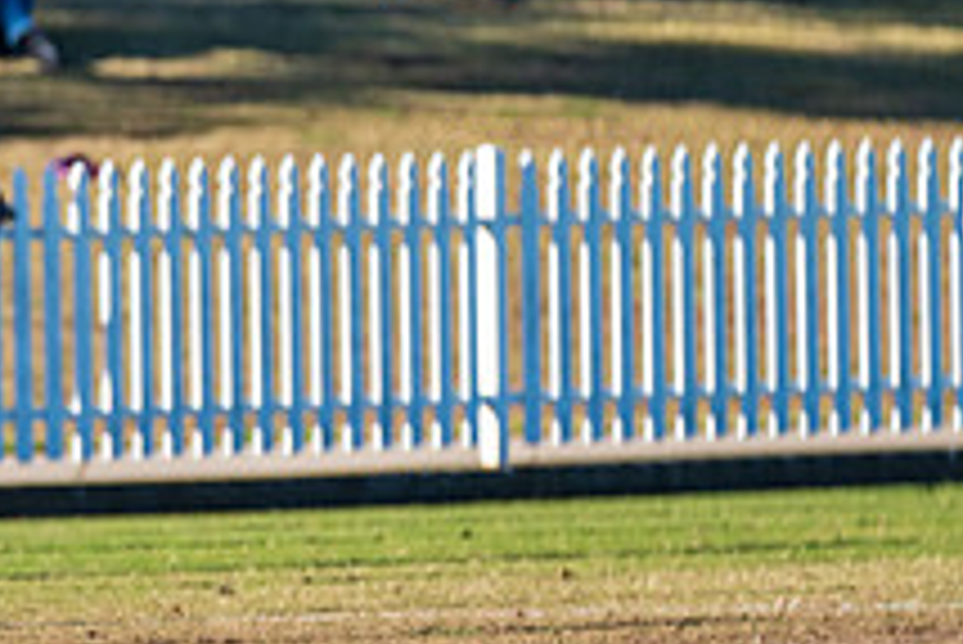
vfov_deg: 1.3
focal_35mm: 1083
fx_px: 28989
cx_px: -338
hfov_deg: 1.9
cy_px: 124
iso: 800
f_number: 8
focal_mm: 400
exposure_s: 1/1250
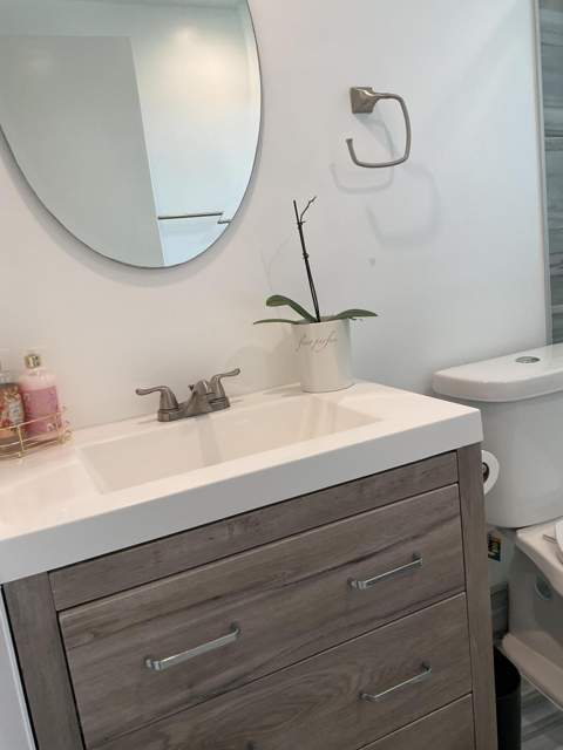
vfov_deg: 61.7
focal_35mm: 29
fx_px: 629
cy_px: 375
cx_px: 282
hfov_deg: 48.2
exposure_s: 1/120
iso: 40
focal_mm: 3
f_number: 1.8
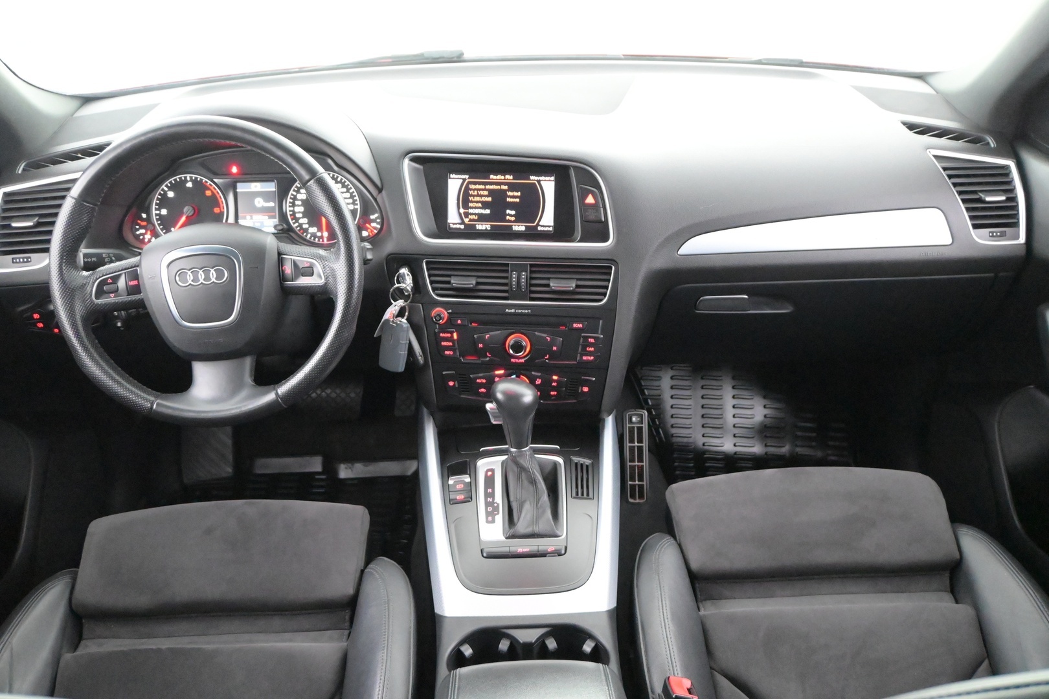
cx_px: 524
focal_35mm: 32
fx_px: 940
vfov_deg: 40.8
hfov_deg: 58.3
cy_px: 350
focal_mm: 21.5
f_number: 4
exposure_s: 1/30
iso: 12800
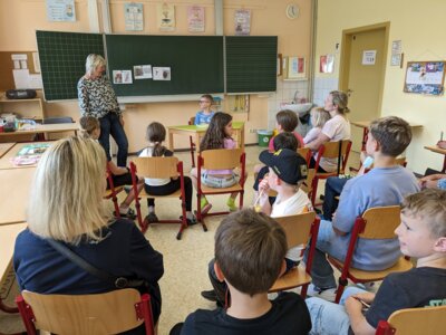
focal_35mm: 27
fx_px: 348
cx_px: 223
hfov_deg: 65.3
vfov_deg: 51.4
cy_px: 168
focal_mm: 4.38
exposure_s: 1/99.9
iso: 111
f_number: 1.73
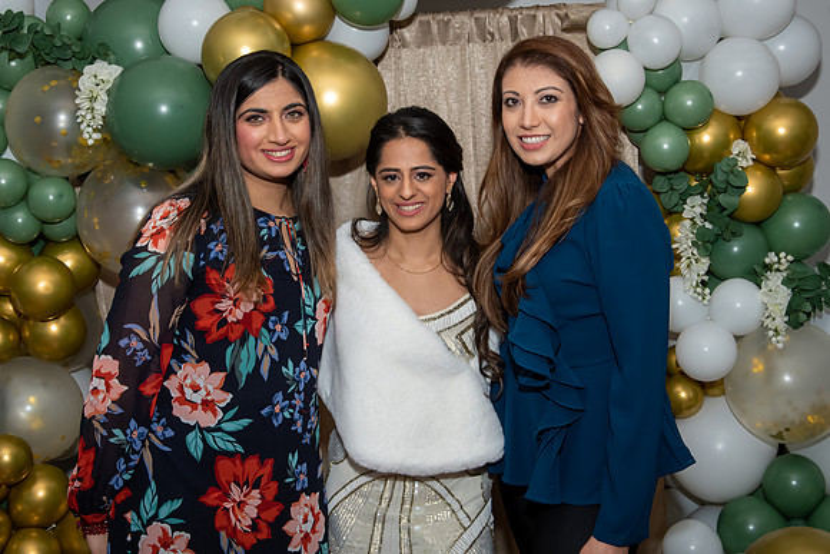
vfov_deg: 26.1
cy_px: 246
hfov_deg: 38.3
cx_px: 414
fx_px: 1194
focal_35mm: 52
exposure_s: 1/250
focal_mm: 31
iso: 640
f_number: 9
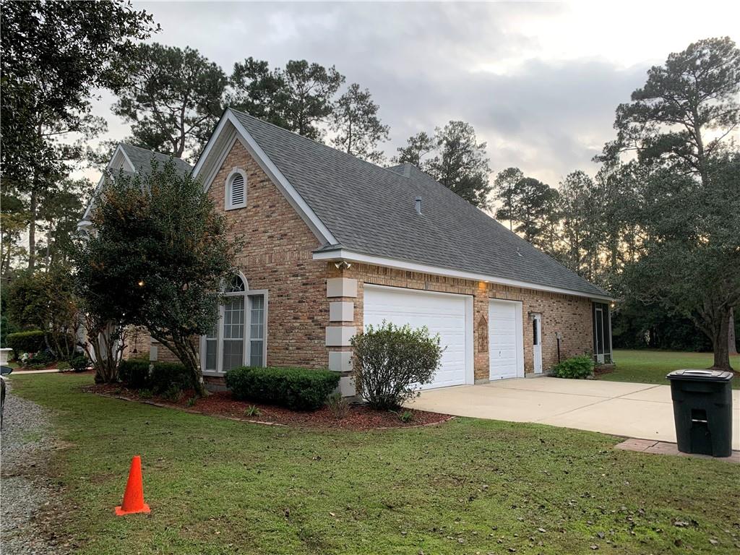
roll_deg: -1.0
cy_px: 278
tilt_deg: +6.5
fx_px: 556
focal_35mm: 26
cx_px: 370
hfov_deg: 67.3
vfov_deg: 53.1
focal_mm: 4.25
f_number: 1.8
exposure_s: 1/122
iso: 32
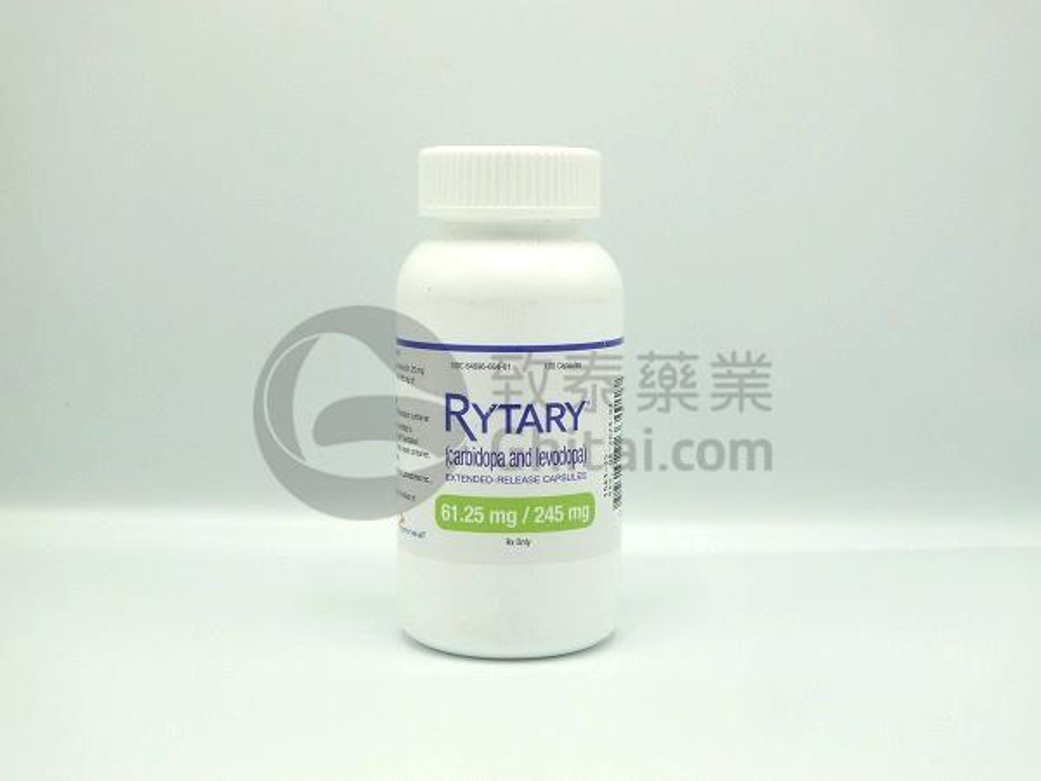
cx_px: 520
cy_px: 390
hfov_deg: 32.2
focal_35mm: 60
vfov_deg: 24.4
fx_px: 1804
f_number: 2.8
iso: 100
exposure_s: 1/125
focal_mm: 12.8
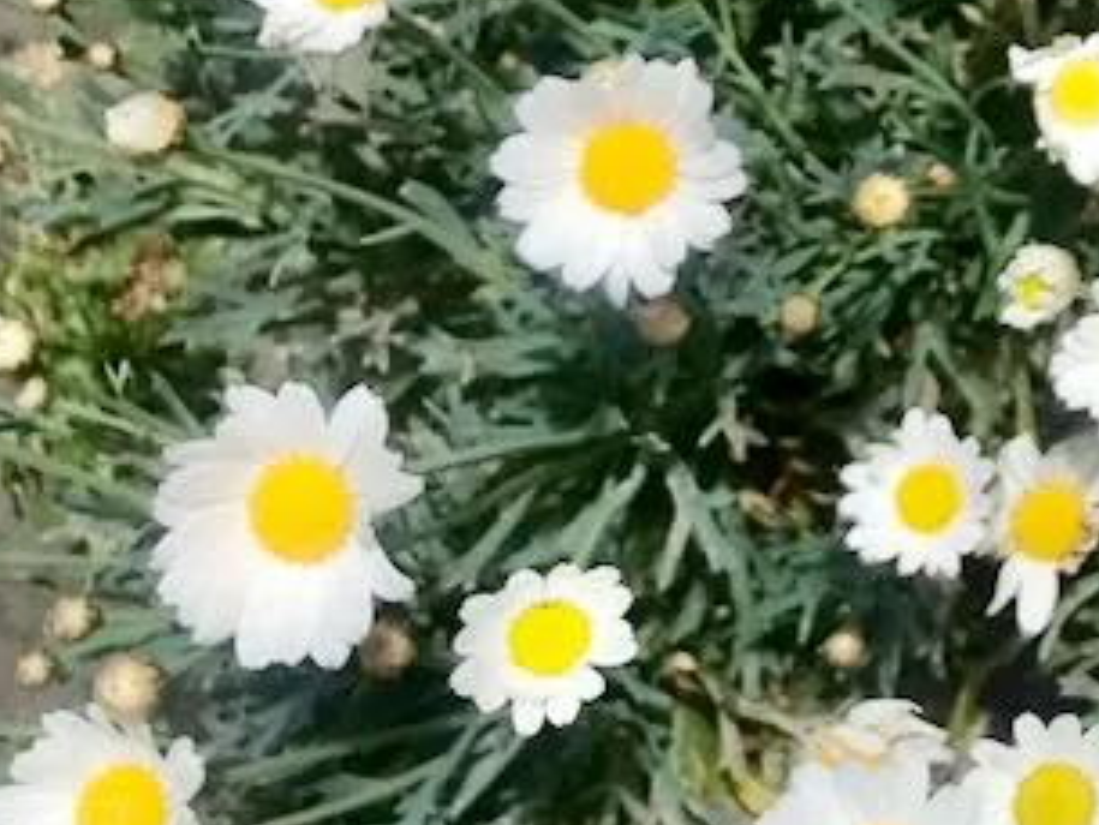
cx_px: 1744
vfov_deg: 15.1
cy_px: -198
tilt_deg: -37.3
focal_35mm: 94
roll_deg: +2.2
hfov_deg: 18.1
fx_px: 2986
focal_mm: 3.99
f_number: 1.8
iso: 20
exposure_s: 1/3425
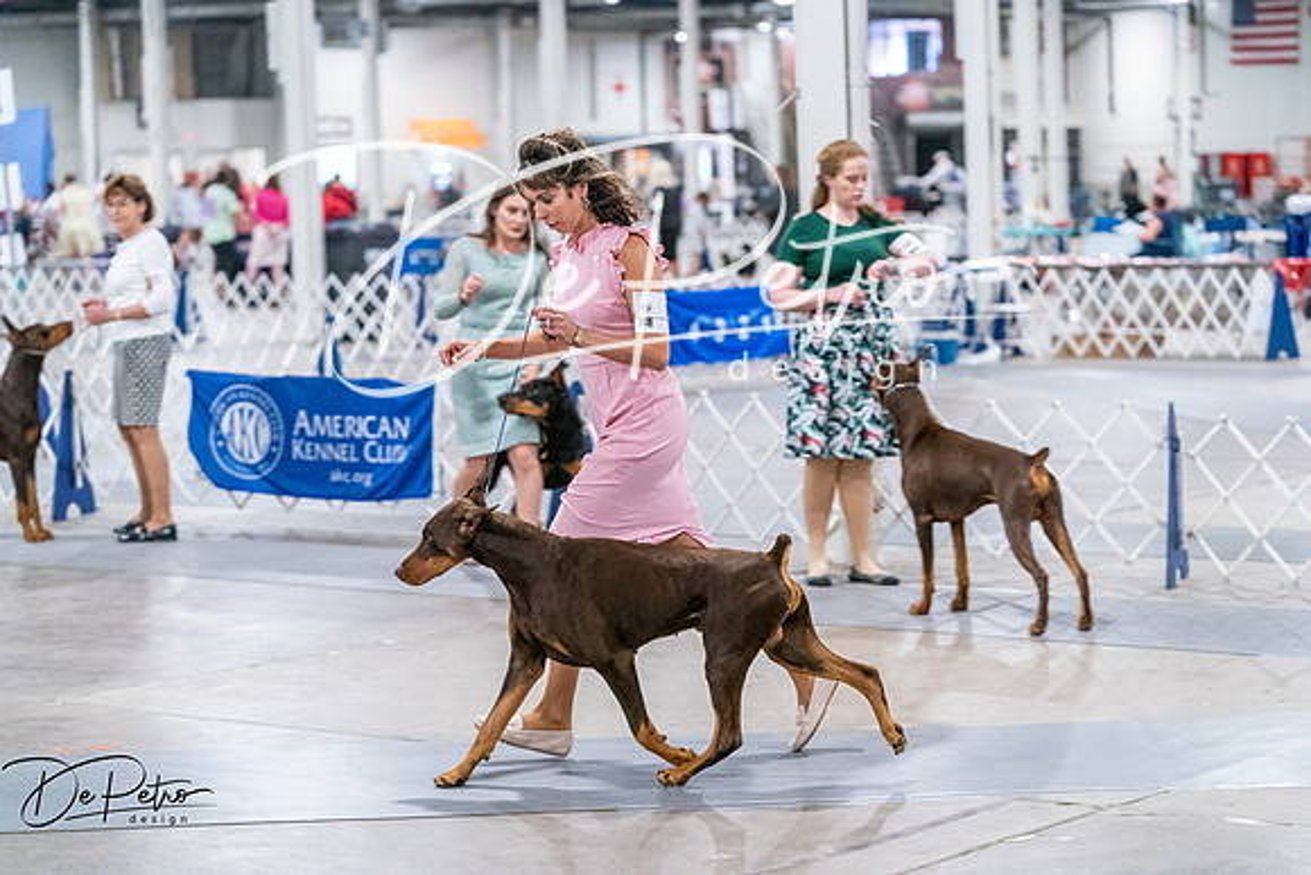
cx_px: 656
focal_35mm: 98
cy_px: 438
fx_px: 3570
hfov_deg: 20.8
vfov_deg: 14.0
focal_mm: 98
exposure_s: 1/320
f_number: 3.2
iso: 6400
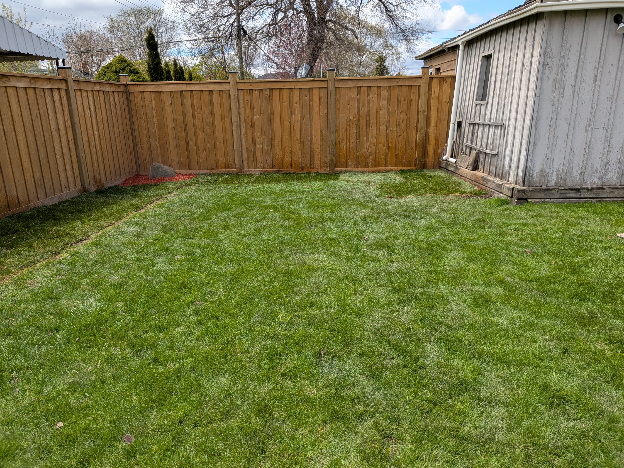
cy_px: 234
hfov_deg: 71.6
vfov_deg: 56.8
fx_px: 433
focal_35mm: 24
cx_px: 312
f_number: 1.7
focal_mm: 4.53
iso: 24
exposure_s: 1/846
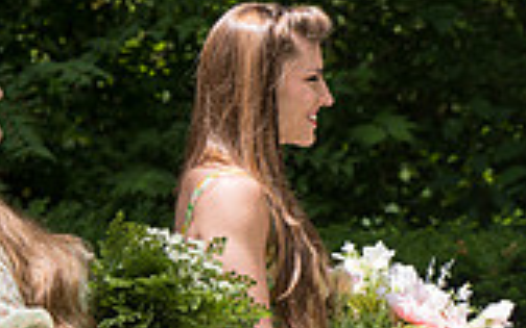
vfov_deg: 4.6
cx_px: 855
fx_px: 4129
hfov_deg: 7.1
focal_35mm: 288
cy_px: 167
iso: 100
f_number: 4
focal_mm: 82
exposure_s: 1/400
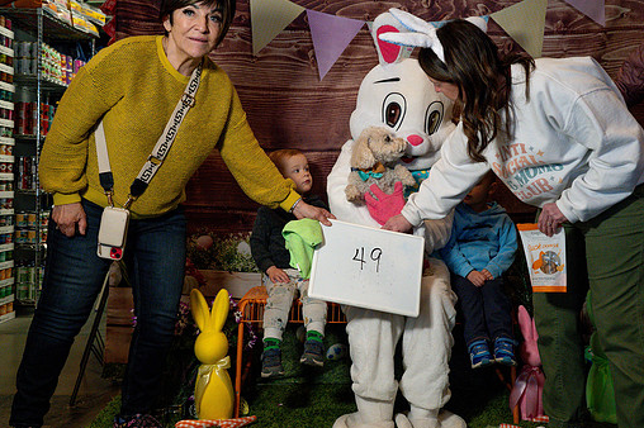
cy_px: 205
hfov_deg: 48.4
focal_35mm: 40
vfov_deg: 33.4
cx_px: 355
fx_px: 715
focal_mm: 35
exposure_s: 1/500
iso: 8000
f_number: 4.5
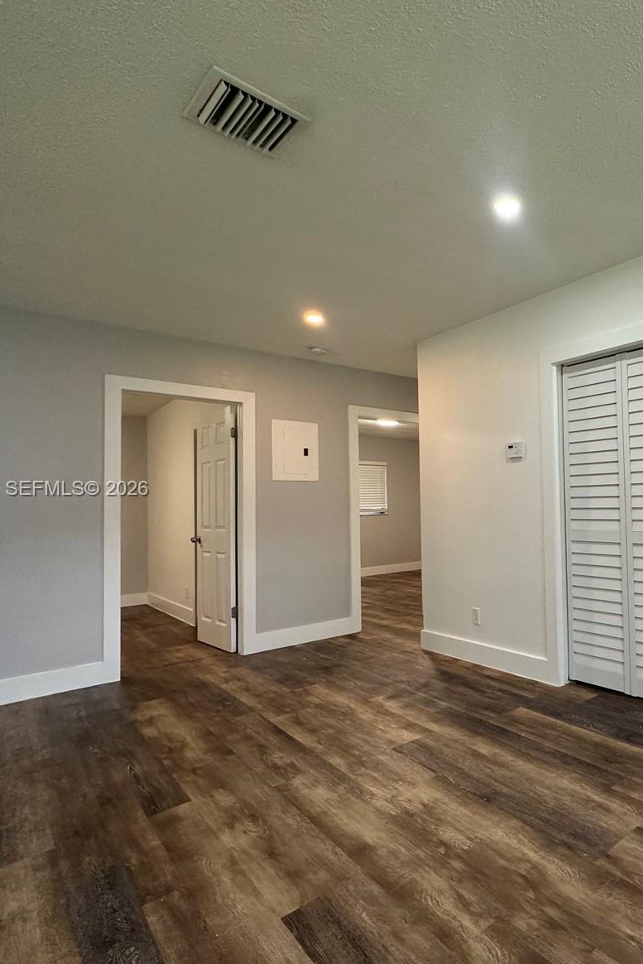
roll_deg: +1.3
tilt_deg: +2.3
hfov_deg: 55.5
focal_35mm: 20
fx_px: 536
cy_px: 490
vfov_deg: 84.0
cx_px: 553
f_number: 2.2
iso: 200
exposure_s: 1/60
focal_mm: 2.22
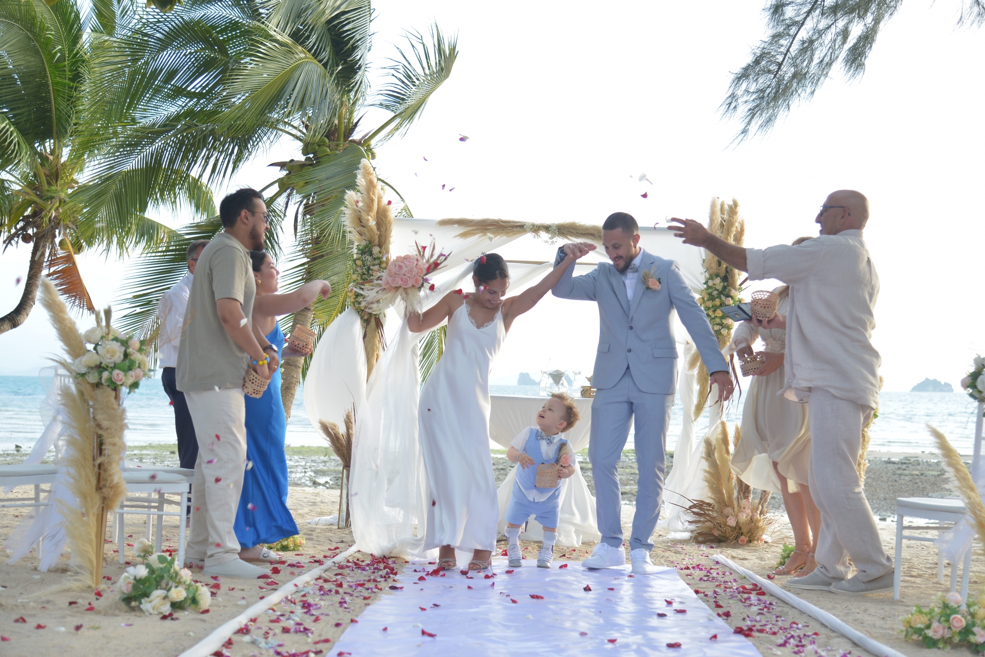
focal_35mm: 48
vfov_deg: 28.1
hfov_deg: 41.1
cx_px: 492
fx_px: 1313
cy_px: 328
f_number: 4
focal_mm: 48
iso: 400
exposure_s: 1/250
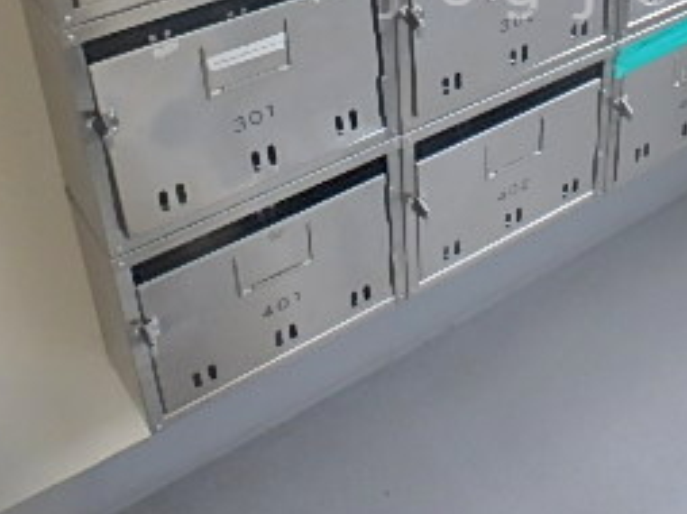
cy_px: -14
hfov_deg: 34.9
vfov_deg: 25.9
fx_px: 1051
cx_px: 563
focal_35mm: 53
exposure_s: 1/50
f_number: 3.5
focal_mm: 3.7
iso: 200
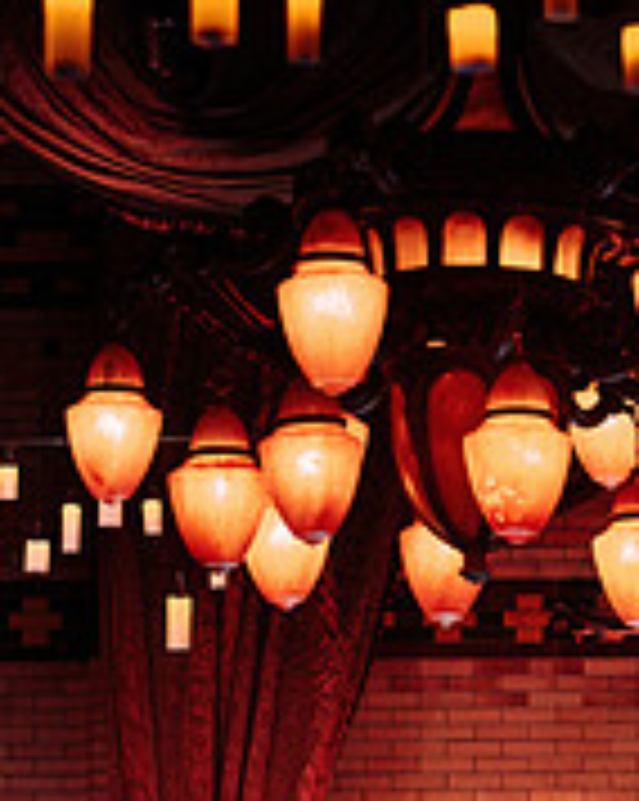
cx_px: 562
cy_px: 526
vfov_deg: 11.6
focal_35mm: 166
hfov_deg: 9.3
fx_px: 3931
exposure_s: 1/80
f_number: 3.5
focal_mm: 70
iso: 2000
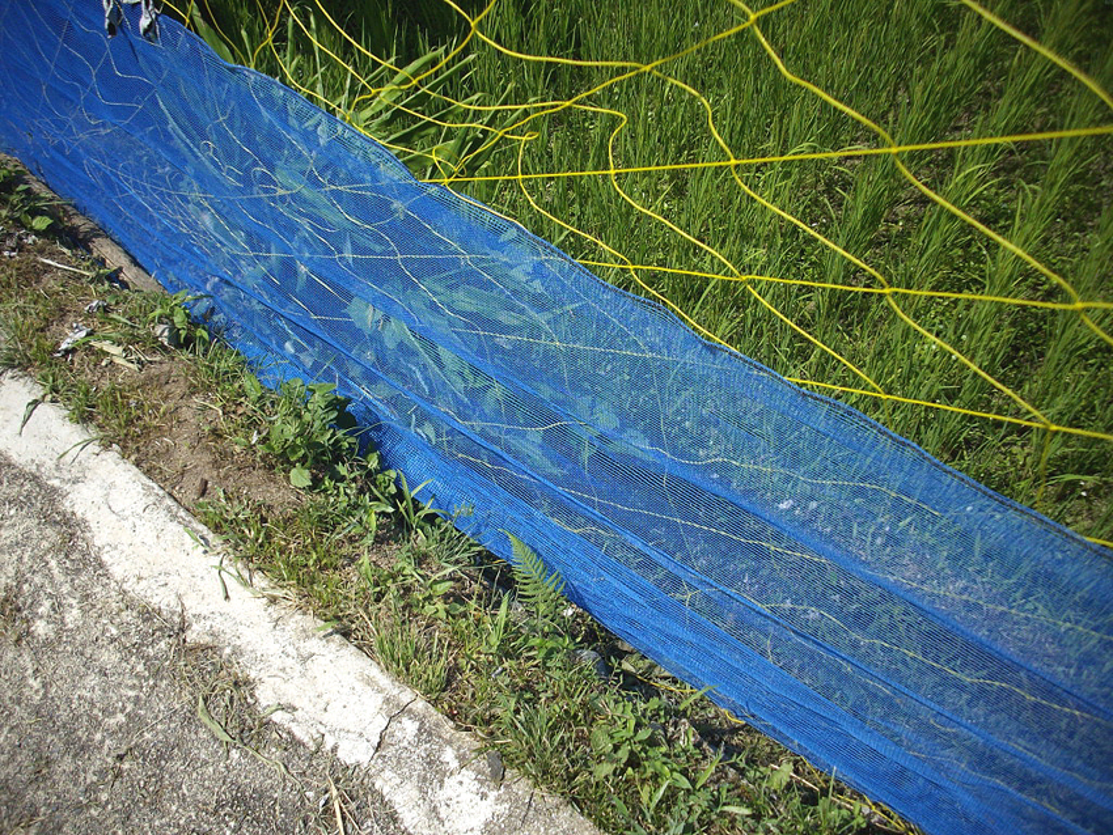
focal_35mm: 37
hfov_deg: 50.1
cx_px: 556
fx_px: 1190
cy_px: 418
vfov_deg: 38.7
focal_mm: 6.2
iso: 80
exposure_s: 1/320
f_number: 5.6
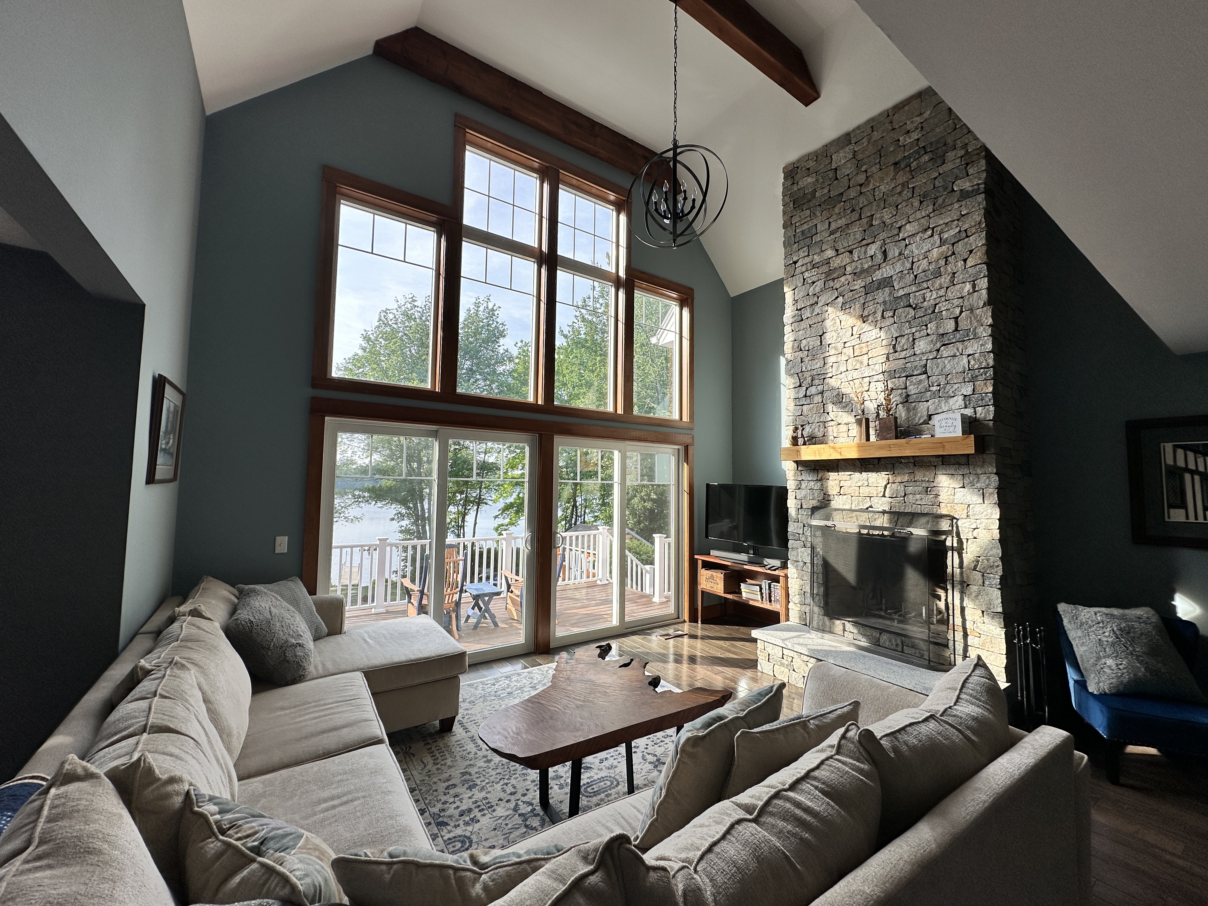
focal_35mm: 14
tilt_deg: +4.9
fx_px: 489
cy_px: 453
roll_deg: -0.9
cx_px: 604
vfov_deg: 85.7
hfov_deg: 102.1
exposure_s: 1/283
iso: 40
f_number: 2.2
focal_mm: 2.22
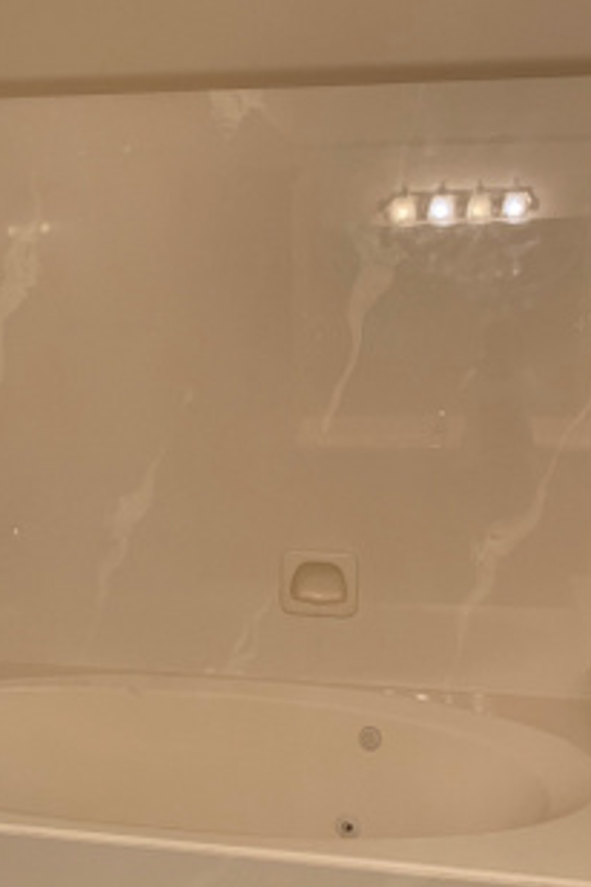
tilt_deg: -8.9
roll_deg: -1.2
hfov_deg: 31.9
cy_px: 520
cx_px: 273
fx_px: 1034
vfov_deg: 46.2
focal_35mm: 42
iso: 80
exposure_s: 1/60
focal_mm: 4.25
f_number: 1.8
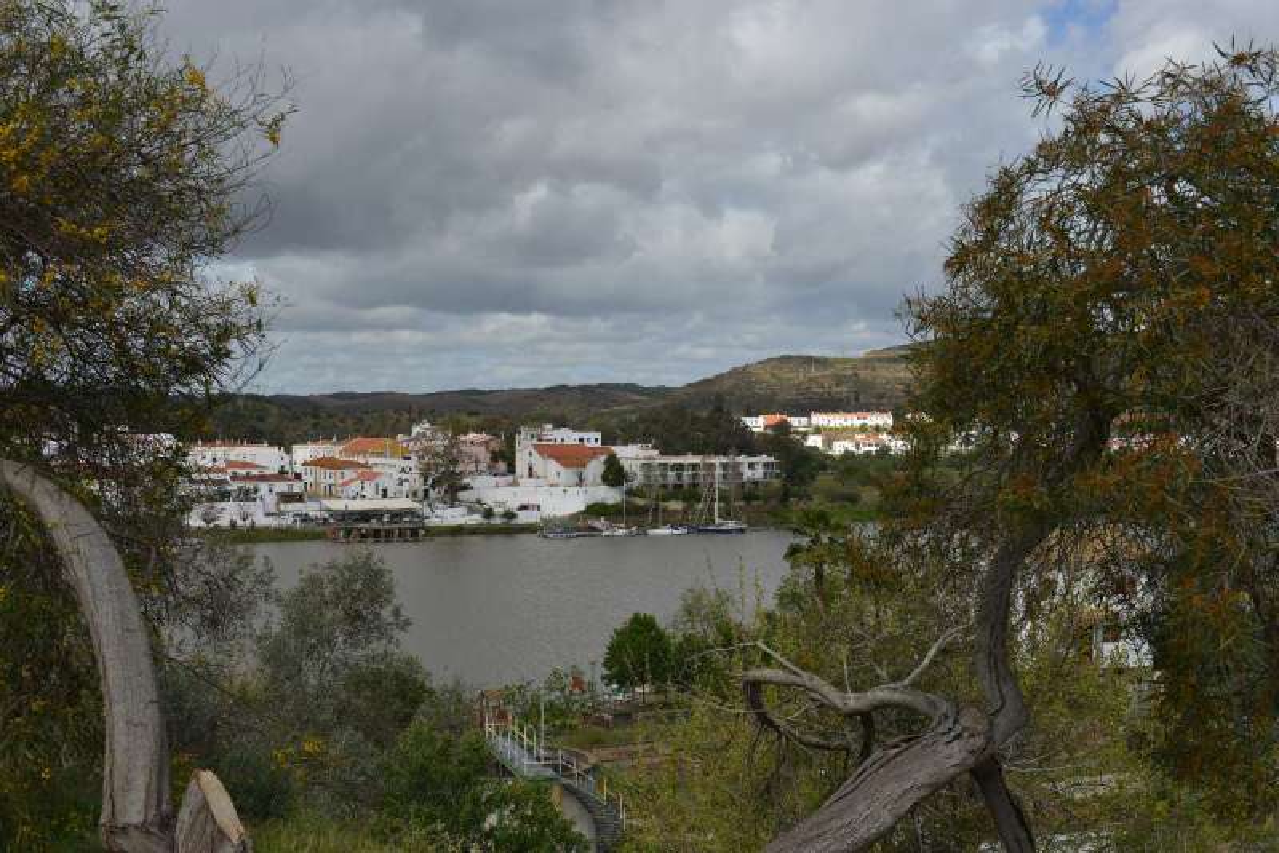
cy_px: 426
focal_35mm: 42
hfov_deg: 46.4
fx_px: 1493
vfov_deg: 31.9
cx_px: 640
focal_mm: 42
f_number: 10
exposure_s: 1/320
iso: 125
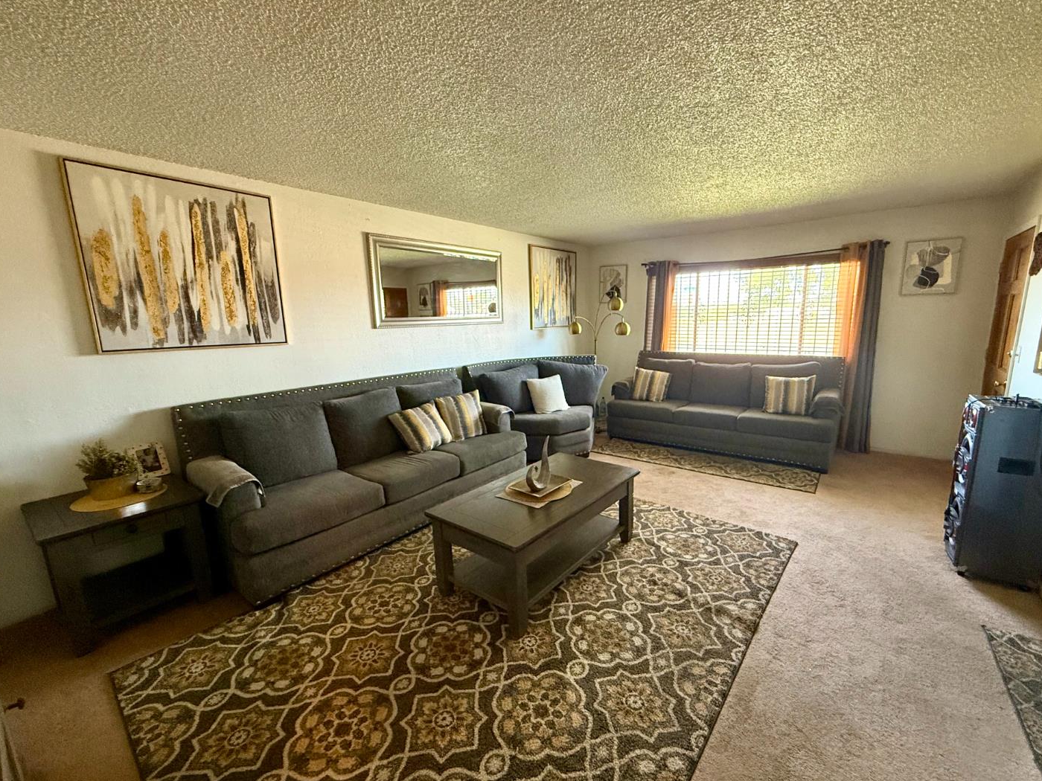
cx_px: 537
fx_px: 452
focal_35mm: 15
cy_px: 404
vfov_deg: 81.7
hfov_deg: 98.1
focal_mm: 2.22
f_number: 2.2
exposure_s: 1/60
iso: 500
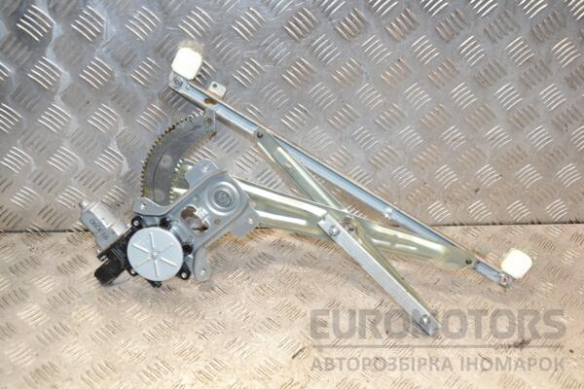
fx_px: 681
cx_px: 292
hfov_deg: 46.4
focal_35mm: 42
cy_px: 194
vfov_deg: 31.9
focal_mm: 28
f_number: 5
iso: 800
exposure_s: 1/160
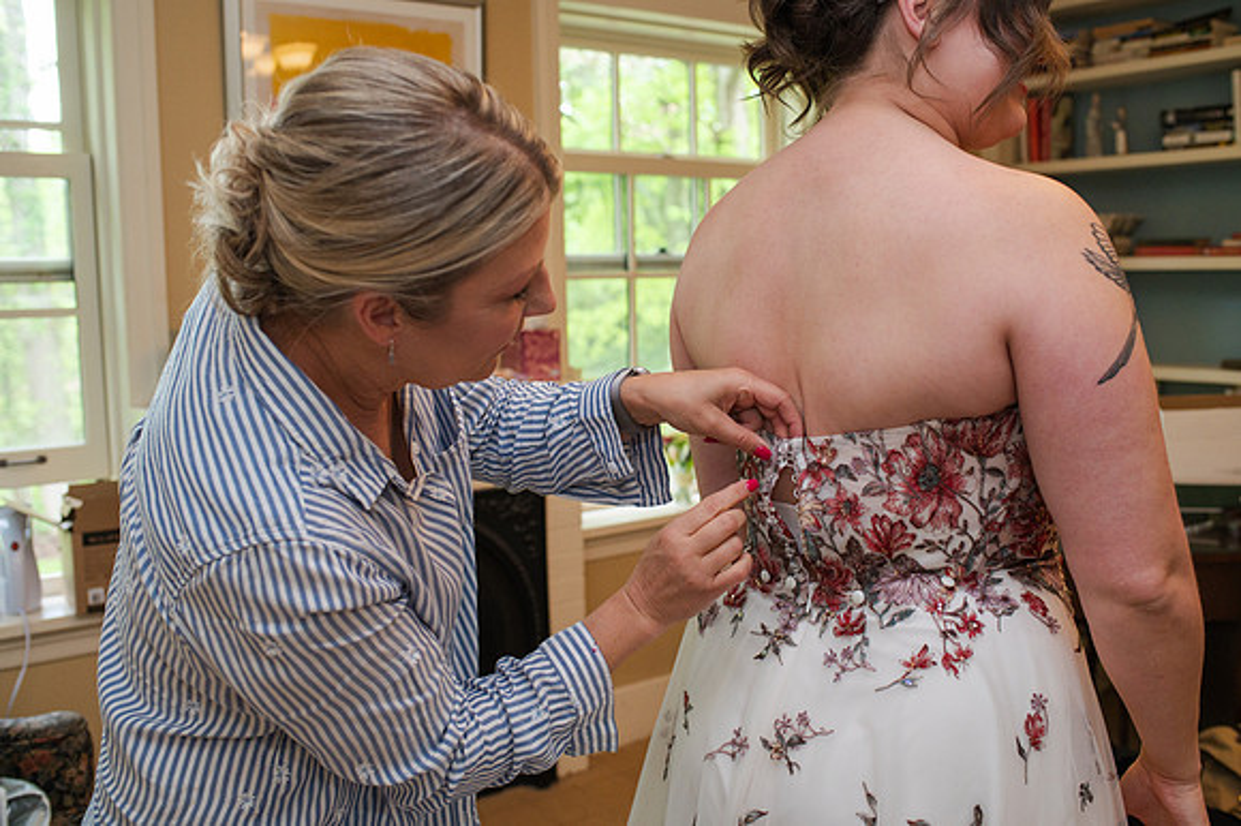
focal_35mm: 35
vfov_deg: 37.8
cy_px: 413
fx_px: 1206
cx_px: 620
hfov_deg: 54.5
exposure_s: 1/200
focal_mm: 35
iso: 1000
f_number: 4
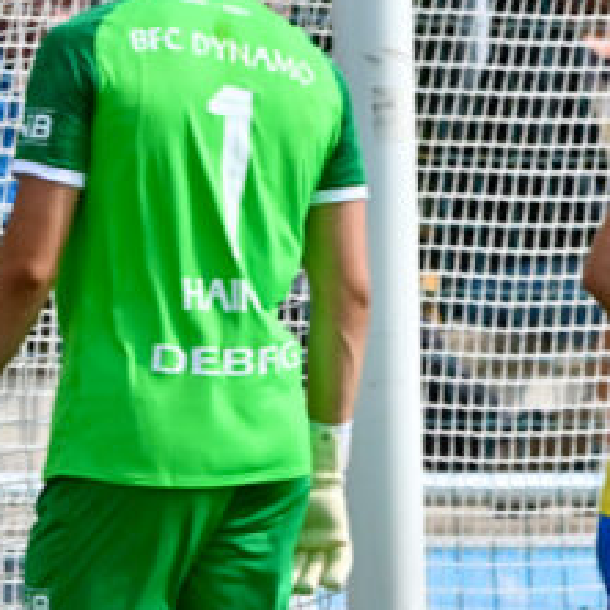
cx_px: 398
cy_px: 284
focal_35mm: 900
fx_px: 17943
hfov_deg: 1.9
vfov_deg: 1.9
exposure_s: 1/2000
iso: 800
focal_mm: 230
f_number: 5.3
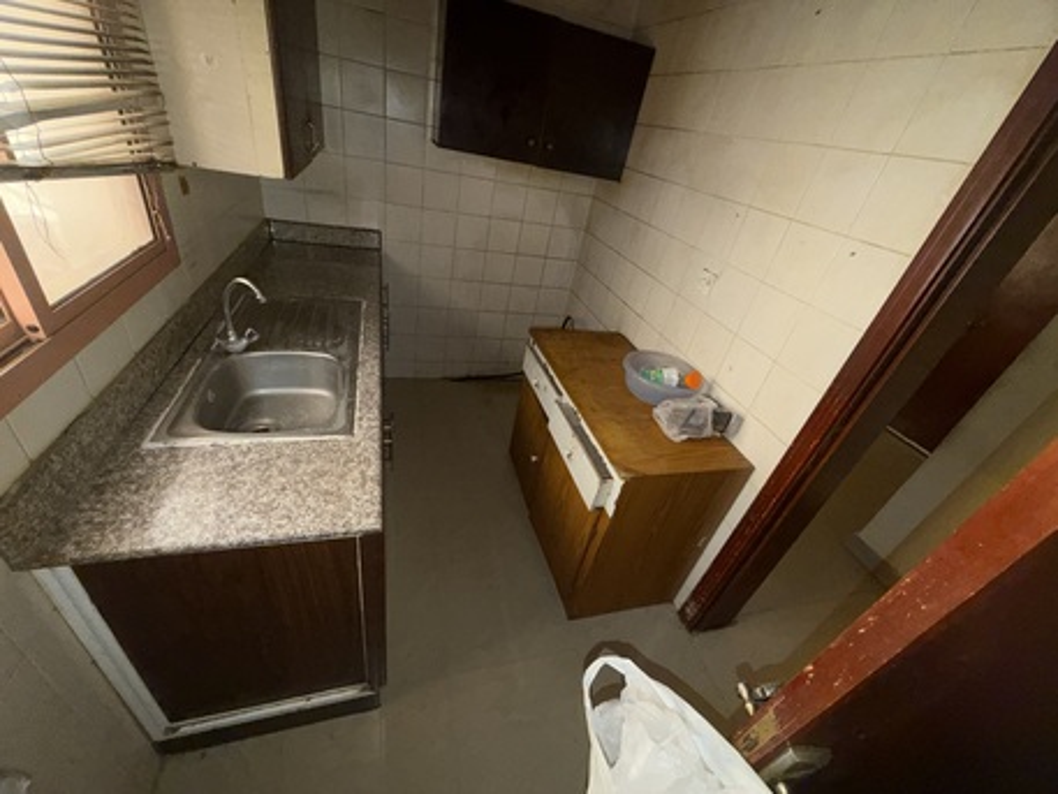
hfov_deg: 102.0
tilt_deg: -32.2
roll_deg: -11.6
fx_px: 428
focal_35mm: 14
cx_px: 529
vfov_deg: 85.7
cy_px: 397
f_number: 2.2
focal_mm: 2.22
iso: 125
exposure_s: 1/60
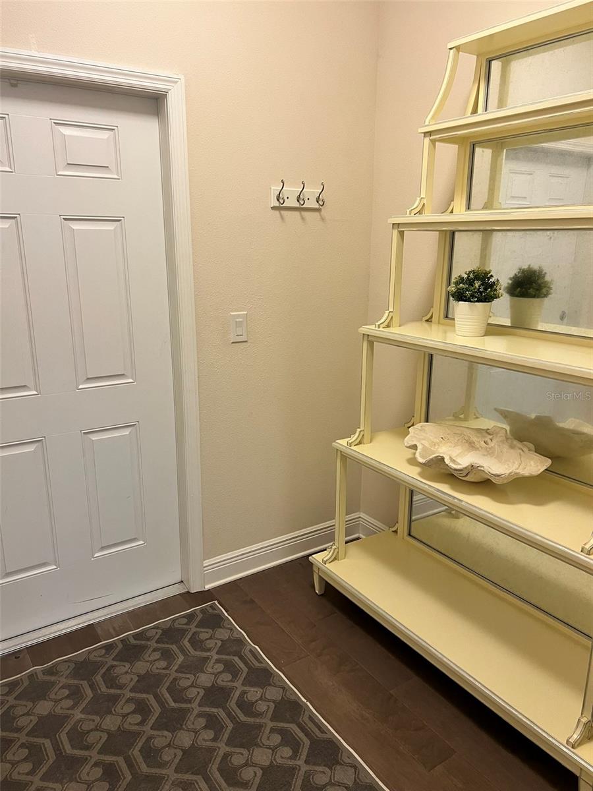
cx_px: 296
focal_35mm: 26
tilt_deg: -15.2
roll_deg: -0.7
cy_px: 396
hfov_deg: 53.1
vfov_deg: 67.3
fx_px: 594
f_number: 1.5
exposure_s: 1/60
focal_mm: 5.7
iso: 125
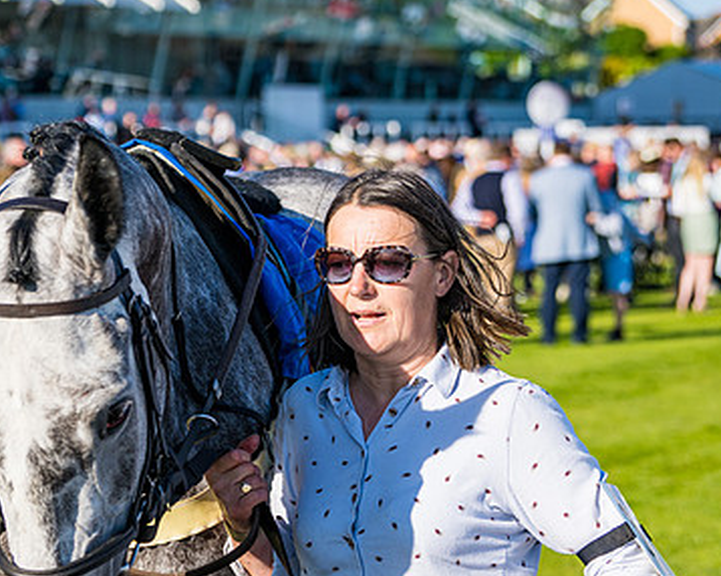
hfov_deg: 13.9
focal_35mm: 139
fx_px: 2964
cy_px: 320
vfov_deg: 11.1
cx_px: 296
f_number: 4
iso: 200
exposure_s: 1/2000
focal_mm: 70
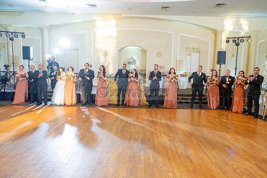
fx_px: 189
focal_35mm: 26
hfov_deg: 70.3
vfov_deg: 50.3
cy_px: 95
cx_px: 142
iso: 800
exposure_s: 1/80
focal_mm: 24
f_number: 4
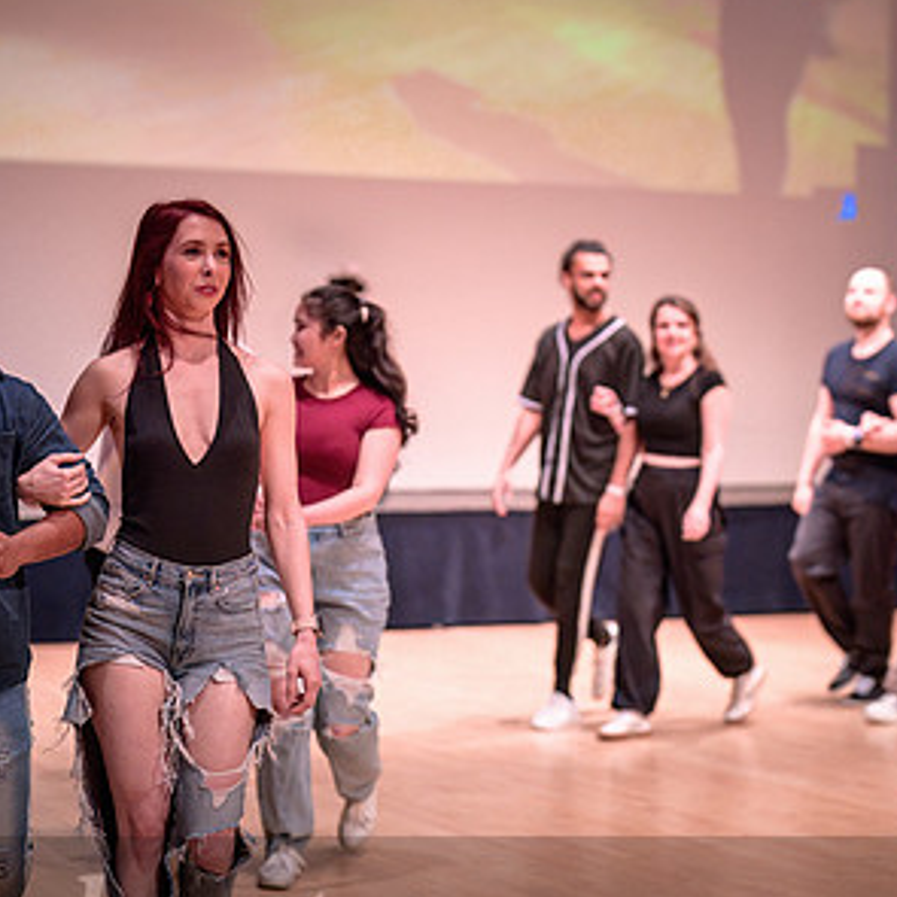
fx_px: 2961
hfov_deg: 17.2
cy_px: 399
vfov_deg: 17.2
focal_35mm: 101
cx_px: 538
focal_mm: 50
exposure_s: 1/320
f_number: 1.4
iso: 1250
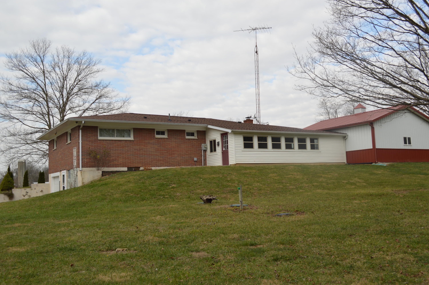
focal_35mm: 36
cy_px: 142
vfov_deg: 36.8
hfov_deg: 53.2
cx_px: 214
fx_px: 429
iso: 100
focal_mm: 24
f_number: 6.3
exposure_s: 1/200
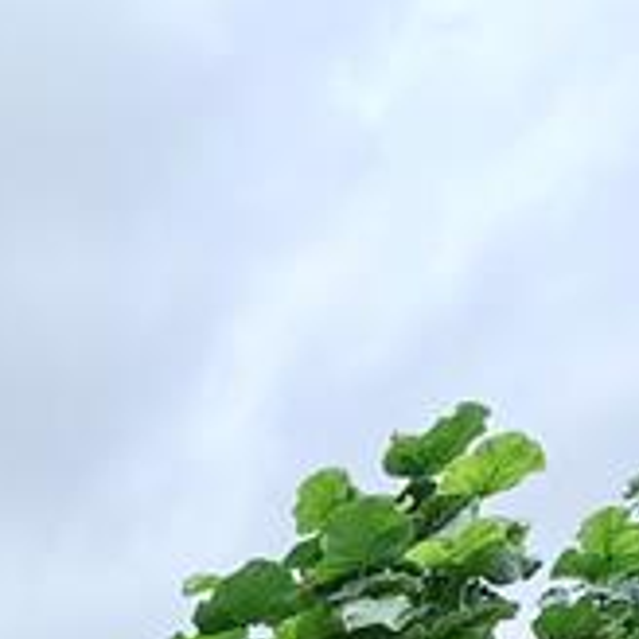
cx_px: -452
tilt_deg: -4.0
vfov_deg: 19.3
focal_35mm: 58
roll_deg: -2.0
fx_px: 1211
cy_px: 1239
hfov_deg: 21.5
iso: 50
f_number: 2.2
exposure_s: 1/2717
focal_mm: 2.22
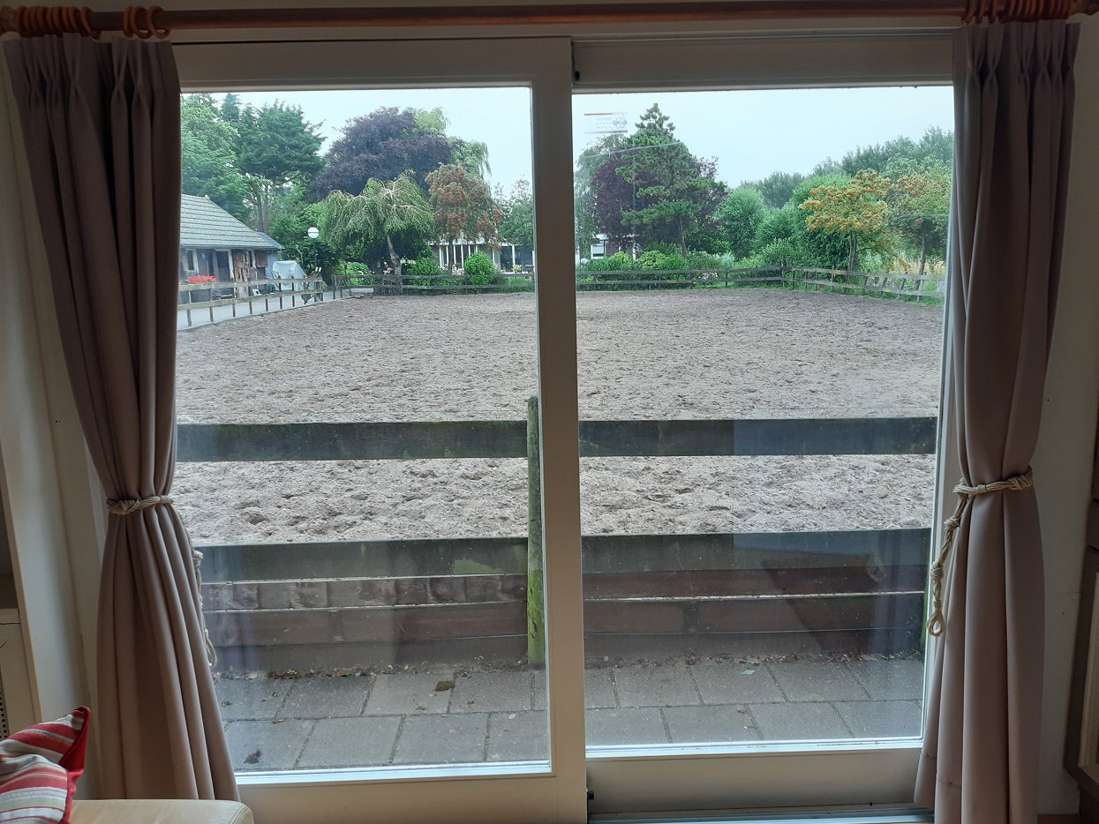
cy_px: 412
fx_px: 826
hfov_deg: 67.3
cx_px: 550
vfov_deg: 53.1
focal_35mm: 26
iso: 40
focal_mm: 3.92
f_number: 1.7
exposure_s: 1/100
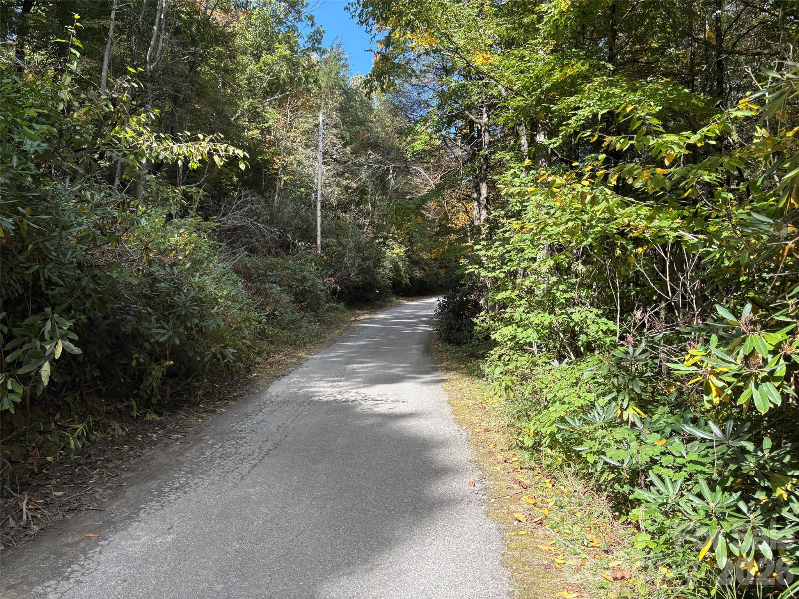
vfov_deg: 53.1
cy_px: 300
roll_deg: -0.4
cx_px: 400
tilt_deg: +2.2
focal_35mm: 26
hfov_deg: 67.3
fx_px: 600
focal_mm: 5.96
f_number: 1.6
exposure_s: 1/647
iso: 50
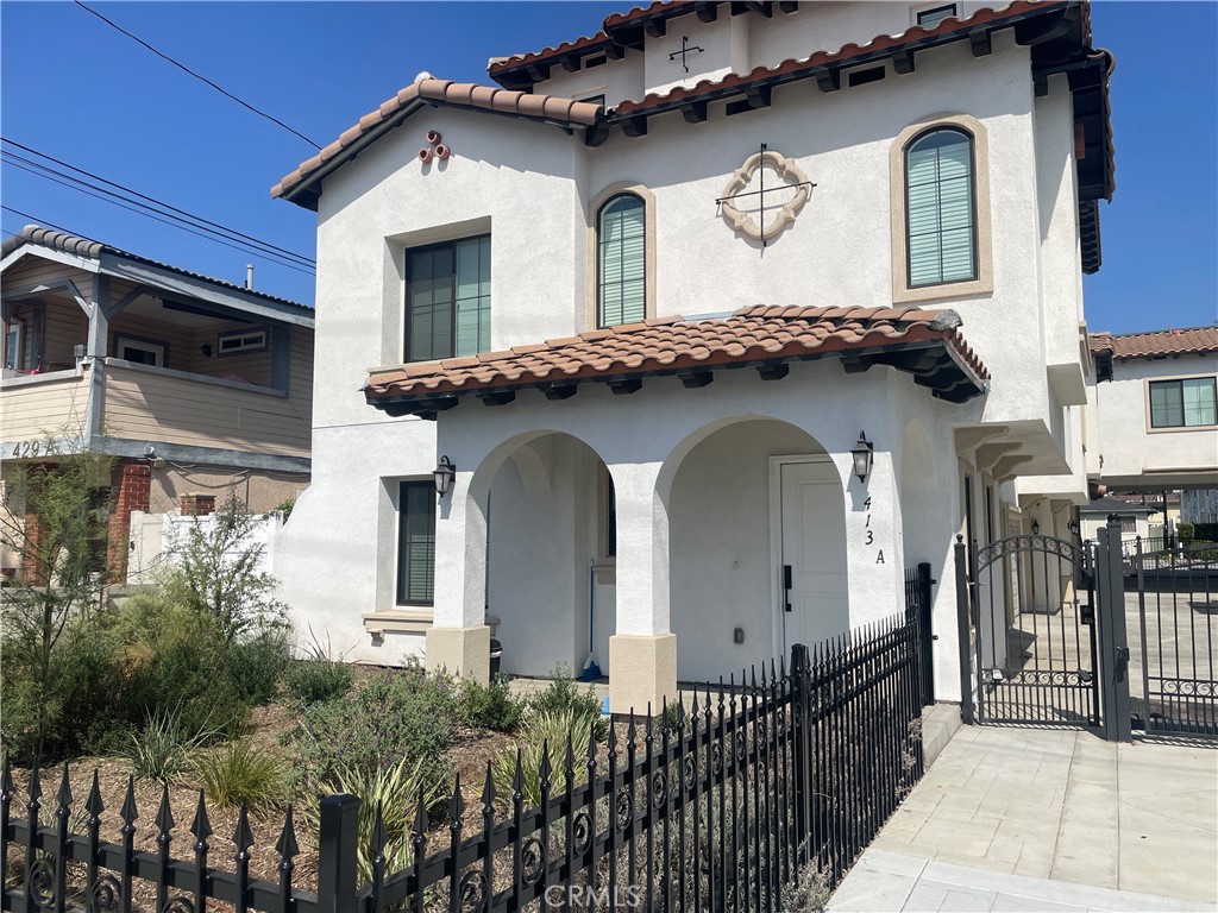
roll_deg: +0.2
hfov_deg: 67.3
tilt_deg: +5.1
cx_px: 609
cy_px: 456
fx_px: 915
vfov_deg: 53.1
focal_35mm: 26
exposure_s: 1/6494
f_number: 1.6
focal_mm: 4.2
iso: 32
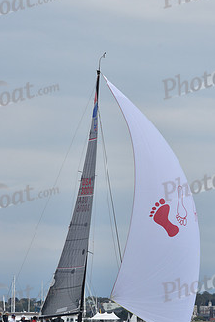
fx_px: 2699
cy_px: 139
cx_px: 111
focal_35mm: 302
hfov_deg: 4.6
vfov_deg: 6.8
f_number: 10
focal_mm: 170
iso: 320
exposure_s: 1/1000
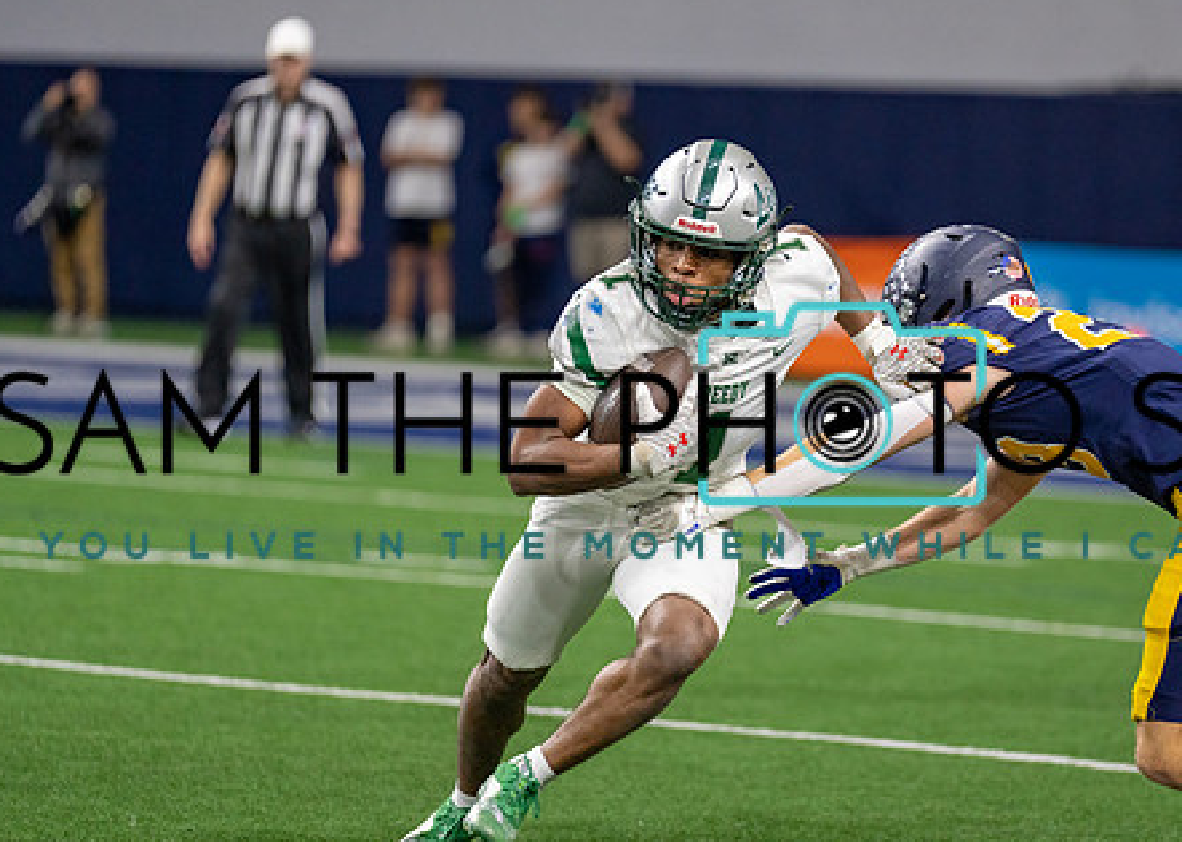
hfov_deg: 7.4
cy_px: 430
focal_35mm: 271
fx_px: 9090
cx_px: 759
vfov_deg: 5.3
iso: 2000
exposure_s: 1/1000
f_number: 2.8
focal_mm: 197
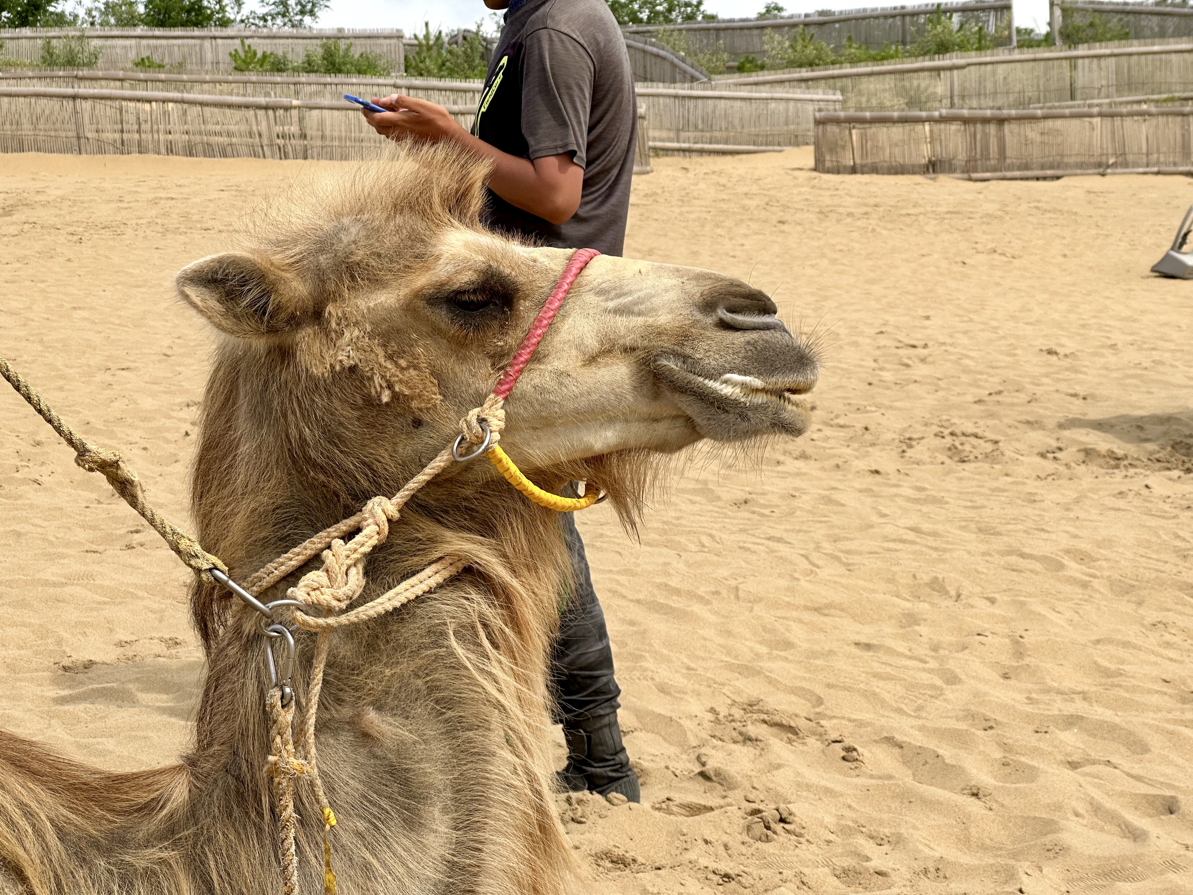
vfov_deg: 19.1
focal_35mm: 77
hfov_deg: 25.3
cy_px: 448
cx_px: 596
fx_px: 2654
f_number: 2.8
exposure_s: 1/690
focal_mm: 9
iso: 32
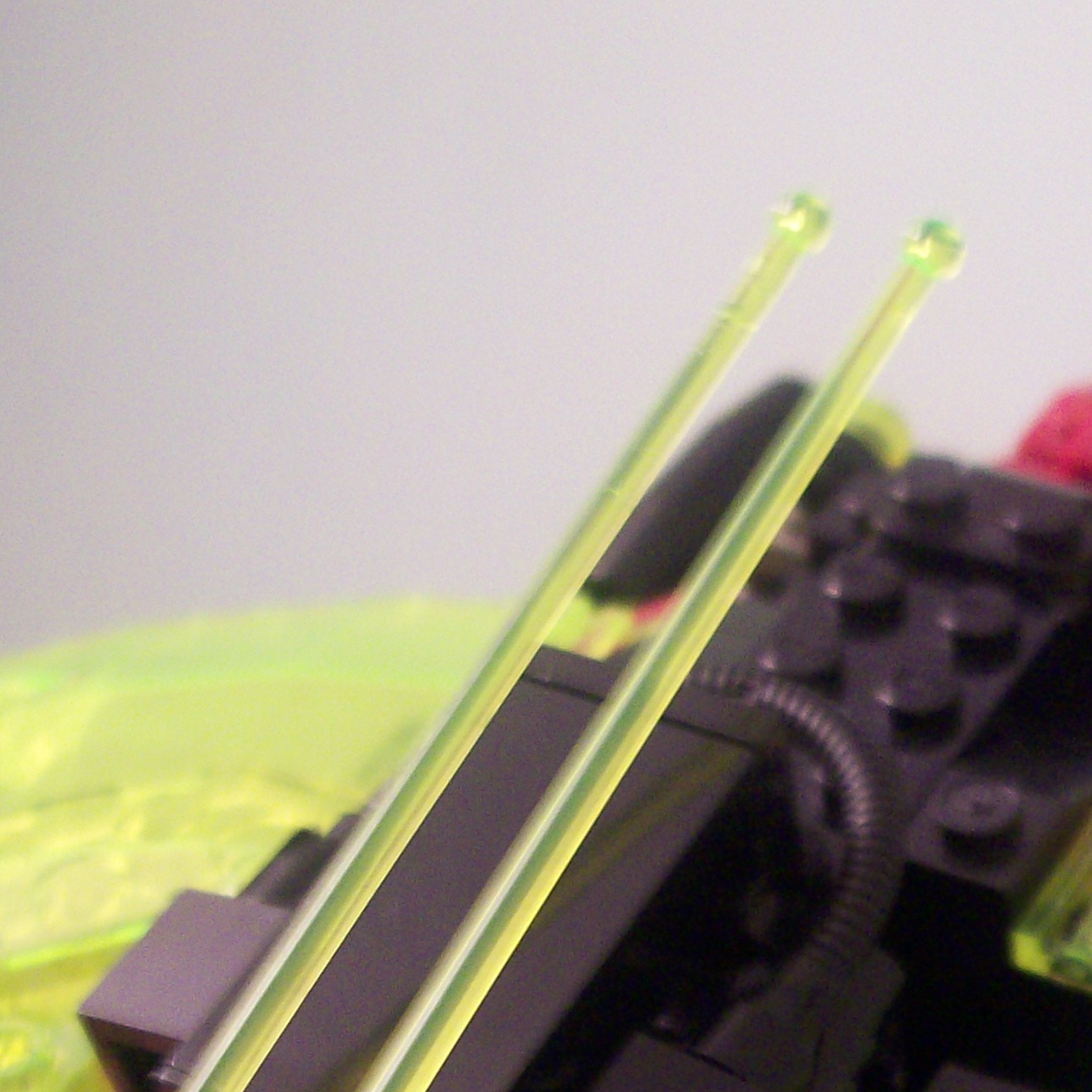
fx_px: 2712
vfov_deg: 22.5
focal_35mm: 76
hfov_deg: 22.3
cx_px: 957
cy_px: 857
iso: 160
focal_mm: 6
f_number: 2.7
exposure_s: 1/8.23
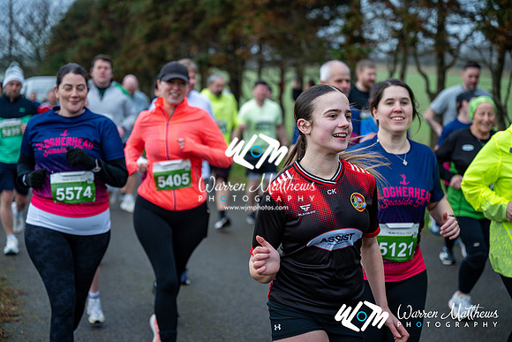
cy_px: 171
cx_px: 256
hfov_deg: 28.8
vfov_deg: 19.5
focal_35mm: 70
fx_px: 996
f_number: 2.8
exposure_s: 1/1250
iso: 400
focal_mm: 70
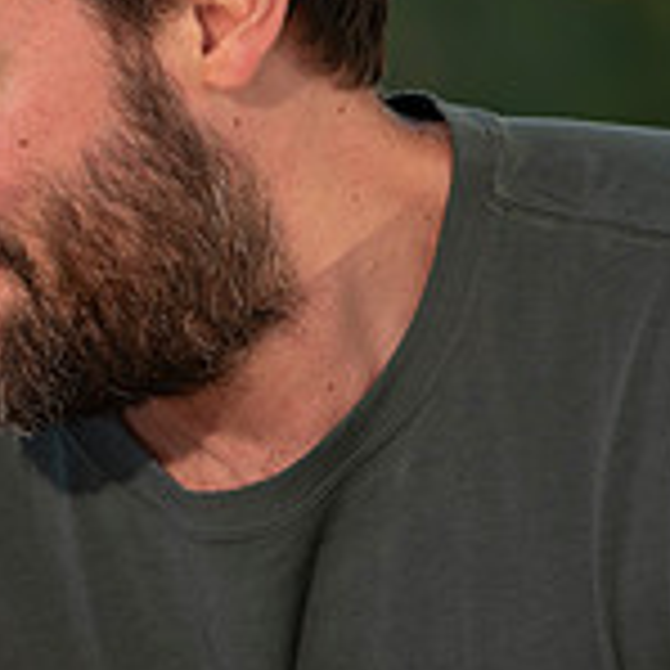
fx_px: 14540
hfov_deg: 2.6
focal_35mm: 664
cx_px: -301
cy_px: 443
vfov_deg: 2.6
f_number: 4
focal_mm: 200
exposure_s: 1/320
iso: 160
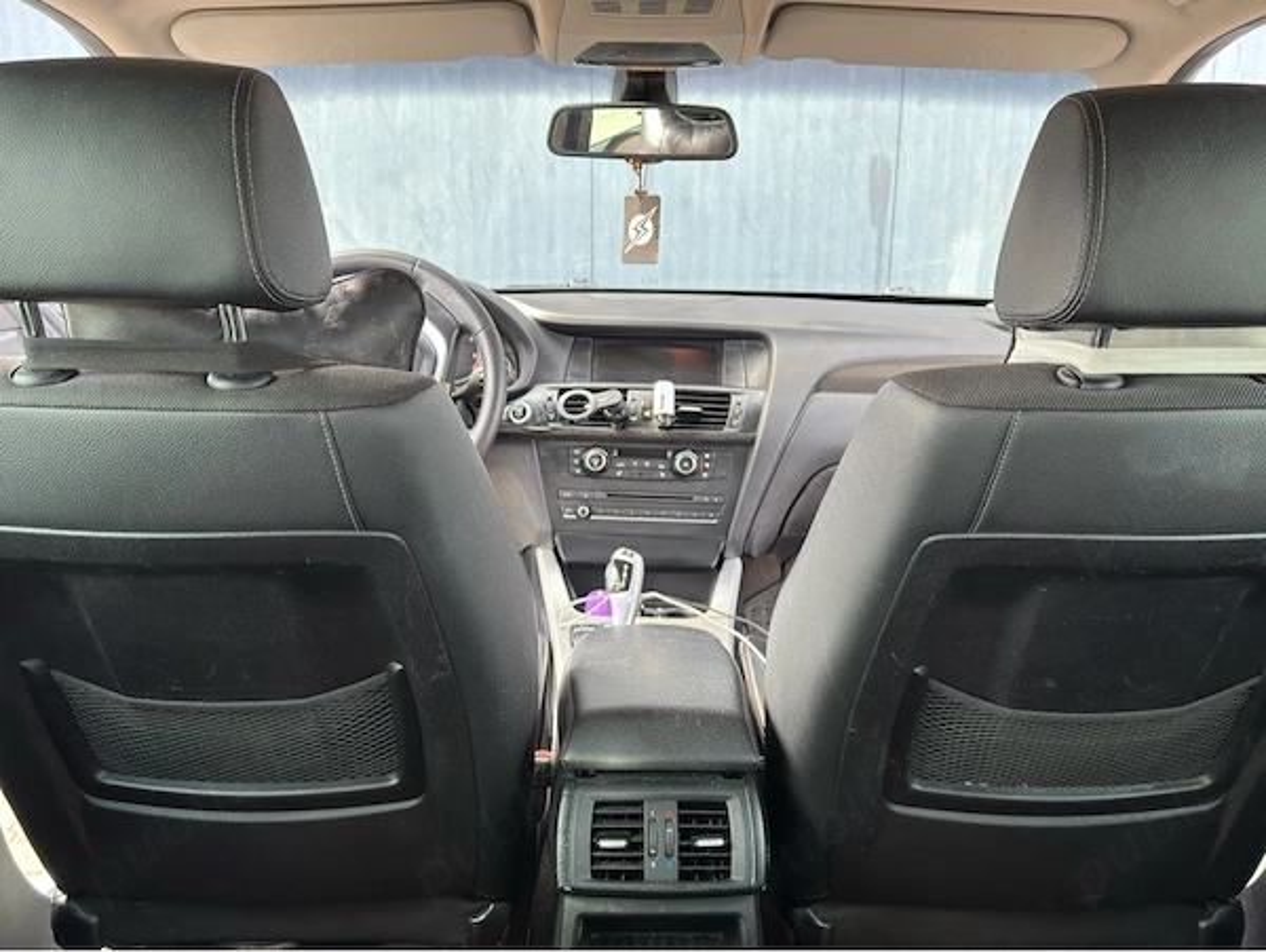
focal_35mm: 34
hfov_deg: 53.9
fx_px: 1244
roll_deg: -0.4
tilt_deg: -15.2
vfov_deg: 41.8
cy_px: 476
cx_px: 633
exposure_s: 1/122
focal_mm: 6.76
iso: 100
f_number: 1.78
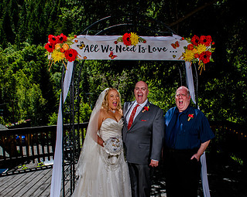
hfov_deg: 44.7
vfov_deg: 35.9
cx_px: 137
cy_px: 141
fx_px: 300
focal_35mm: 41
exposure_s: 1/400
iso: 160
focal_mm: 24
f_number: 8
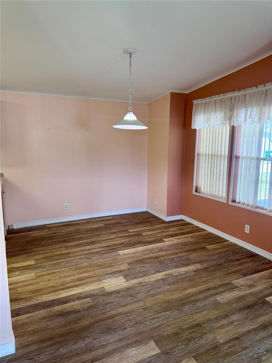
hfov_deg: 56.8
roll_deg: -0.3
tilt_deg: -9.2
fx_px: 251
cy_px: 182
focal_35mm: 24
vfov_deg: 71.6
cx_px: 136
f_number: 1.78
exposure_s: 1/60
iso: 160
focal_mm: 6.76
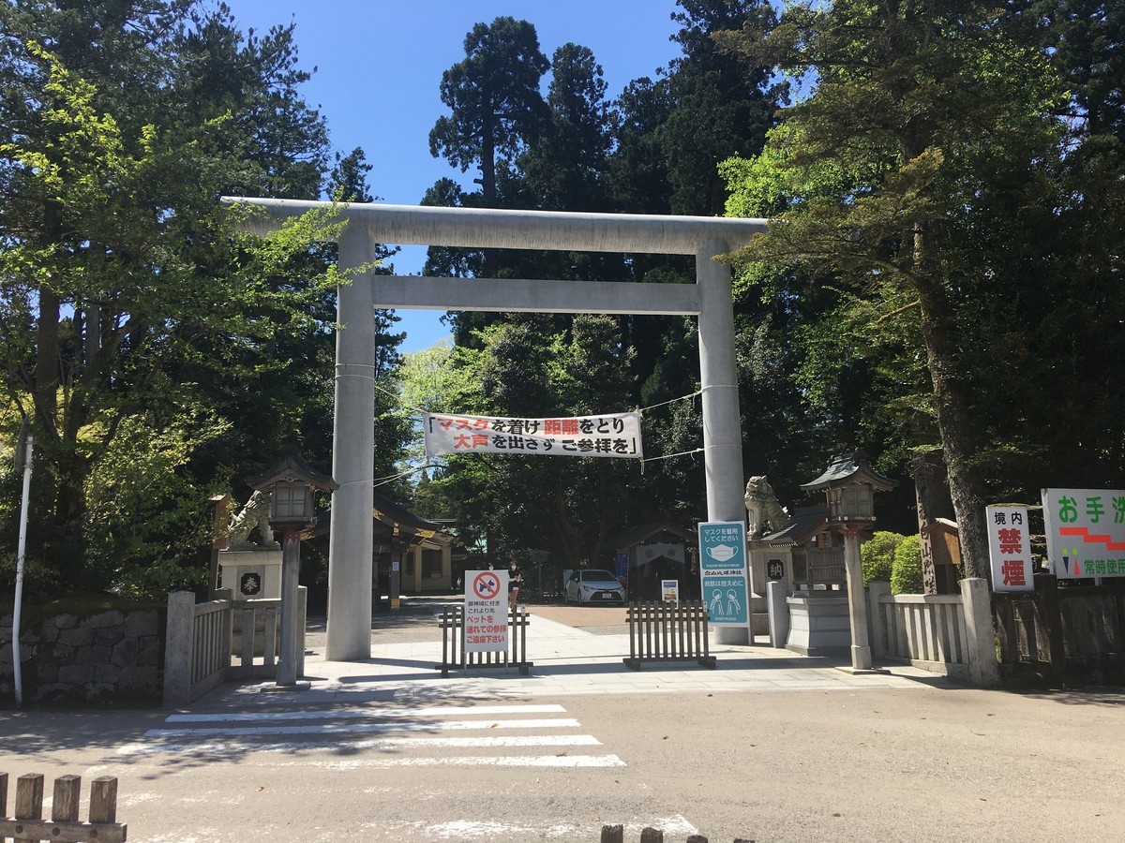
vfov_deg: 48.2
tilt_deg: +6.7
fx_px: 942
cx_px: 562
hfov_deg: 61.7
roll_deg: +2.7
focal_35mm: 29
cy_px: 422
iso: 25
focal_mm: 4.15
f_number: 2.2
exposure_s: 1/1131
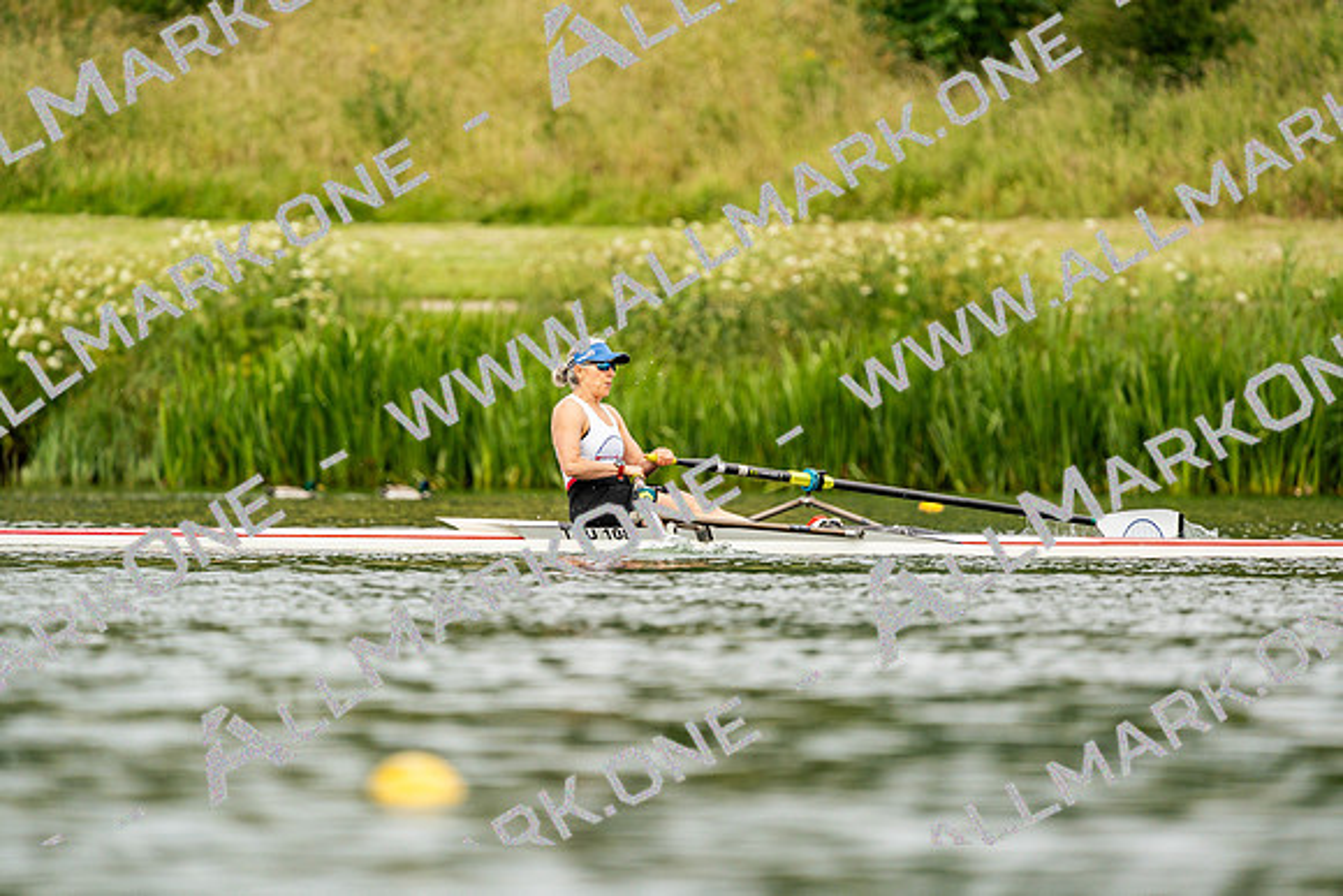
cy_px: 448
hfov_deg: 3.4
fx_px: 22388
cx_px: 672
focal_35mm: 600
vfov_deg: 2.3
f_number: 6.3
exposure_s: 1/2000
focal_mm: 600
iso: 500
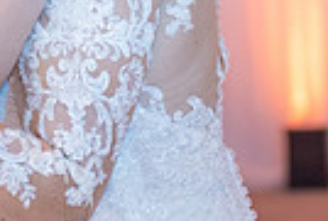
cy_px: -185
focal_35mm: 302
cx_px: 113
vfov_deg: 4.5
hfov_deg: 6.8
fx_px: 2758
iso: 1000
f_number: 2.8
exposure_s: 1/160
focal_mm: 70
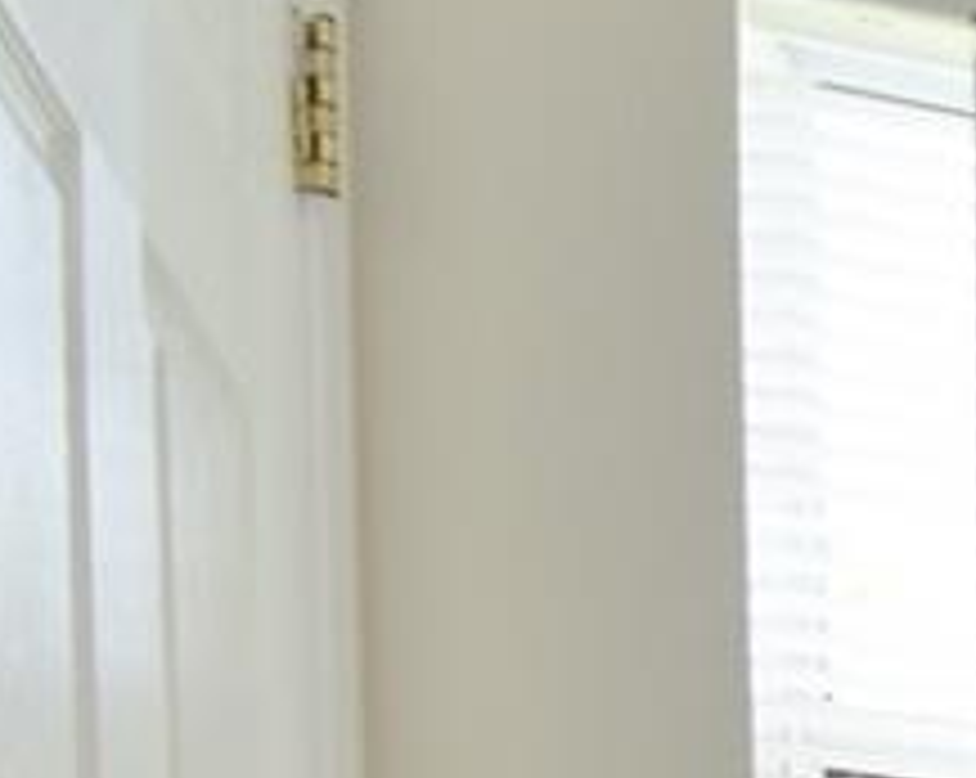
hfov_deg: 13.2
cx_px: 2415
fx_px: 3000
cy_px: 1916
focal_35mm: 104
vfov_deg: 11.8
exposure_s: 1/60
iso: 400
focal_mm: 10
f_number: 4
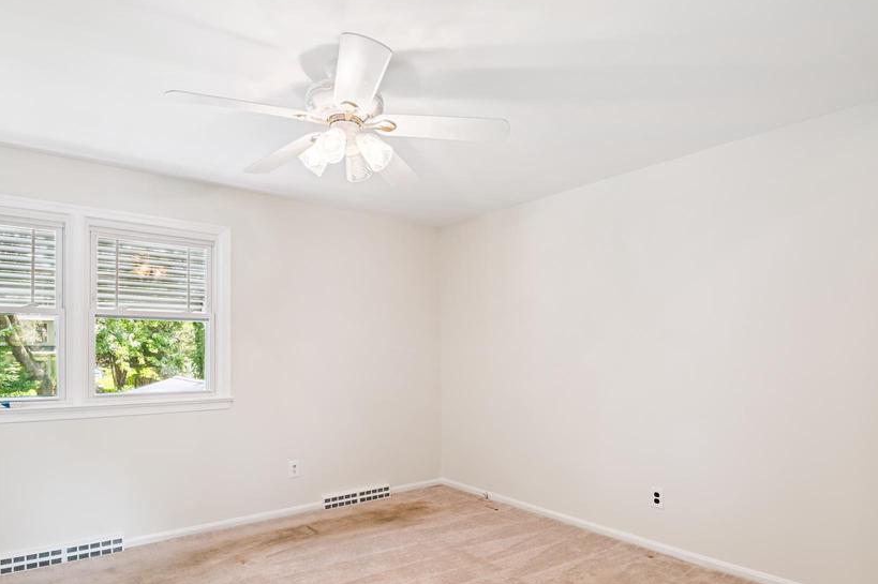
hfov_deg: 84.0
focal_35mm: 20
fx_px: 487
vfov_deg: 61.8
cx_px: 425
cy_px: 317
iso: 100
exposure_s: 1/2.5
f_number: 8
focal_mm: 16
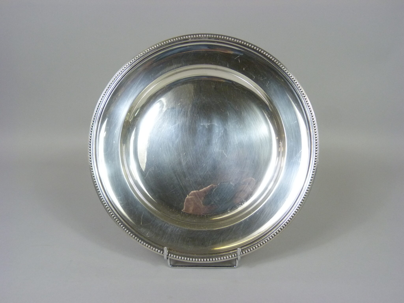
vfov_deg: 42.9
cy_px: 152
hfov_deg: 55.4
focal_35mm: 33
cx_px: 202
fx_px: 385
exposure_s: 1/60
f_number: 3
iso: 320
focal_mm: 5.9
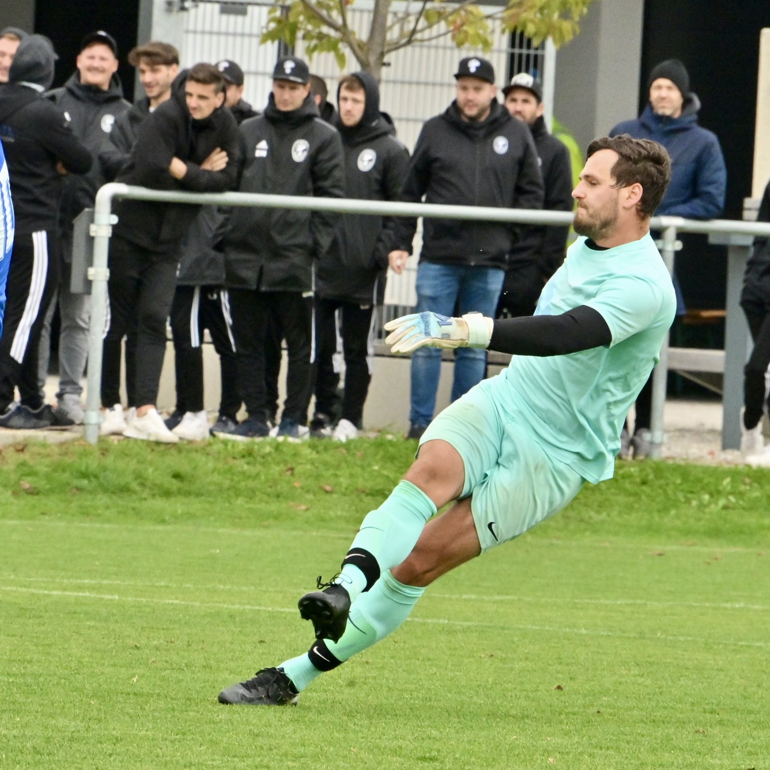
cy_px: 385
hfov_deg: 3.4
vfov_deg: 3.4
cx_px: 208
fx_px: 12860
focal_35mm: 511
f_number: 16
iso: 3200
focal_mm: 400
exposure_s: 1/1000
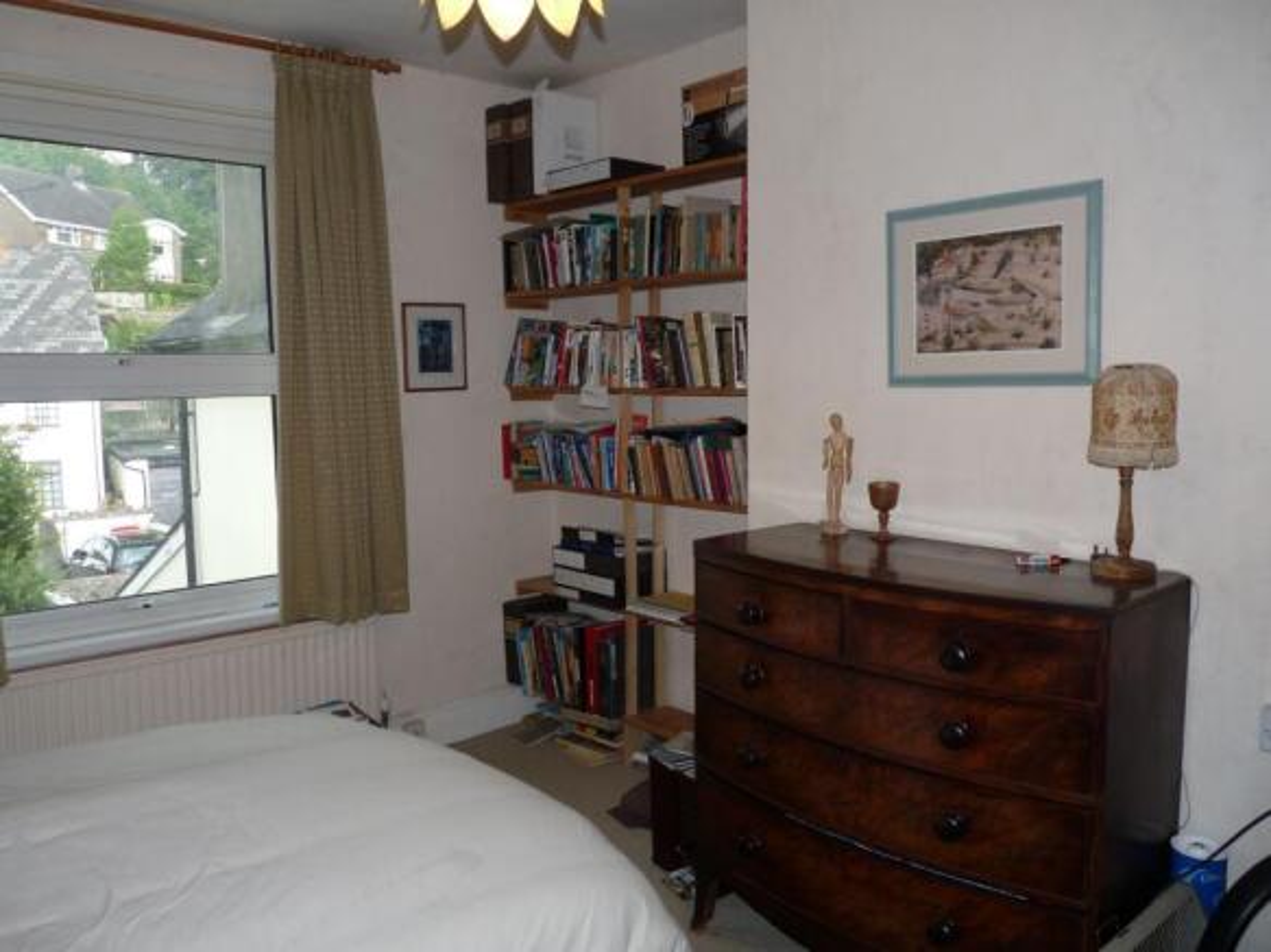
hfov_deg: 65.3
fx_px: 991
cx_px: 636
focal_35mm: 27
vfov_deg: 51.3
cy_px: 476
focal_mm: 4.8
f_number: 2.8
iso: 100
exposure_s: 1/30
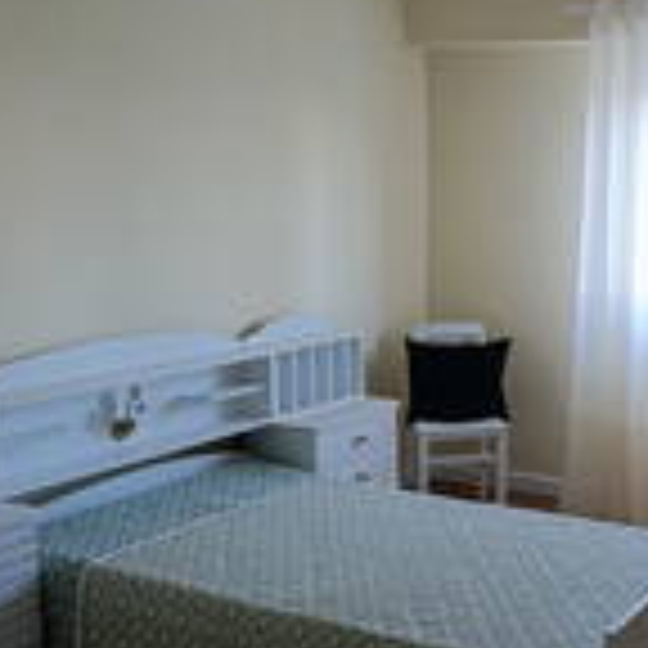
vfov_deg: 33.4
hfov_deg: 31.9
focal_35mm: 51
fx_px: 1080
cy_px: 360
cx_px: 572
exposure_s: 1/50
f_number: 1.65
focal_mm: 6.11
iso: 707
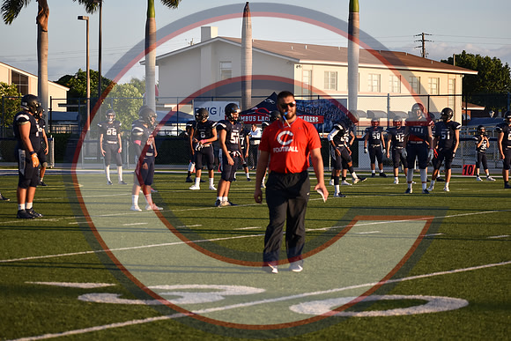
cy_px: 170
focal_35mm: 129
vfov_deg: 10.6
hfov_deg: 15.9
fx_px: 1831
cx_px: 256
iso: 400
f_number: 4.8
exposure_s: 1/1250
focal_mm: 86
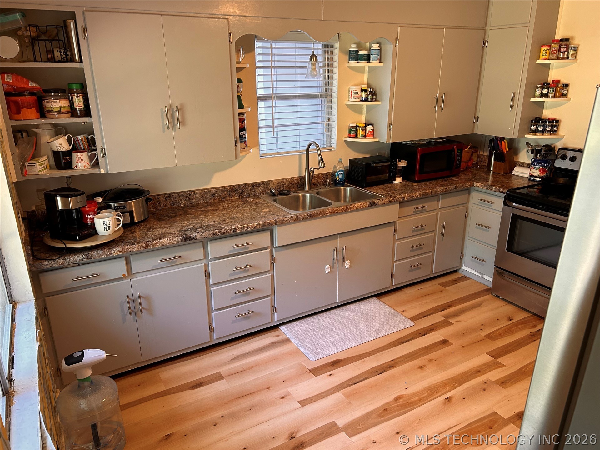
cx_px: 300
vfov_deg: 53.1
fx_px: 451
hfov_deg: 67.3
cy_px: 225
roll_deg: -0.2
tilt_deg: -19.0
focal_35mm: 26
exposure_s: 1/60
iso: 160
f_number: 1.5
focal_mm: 5.7
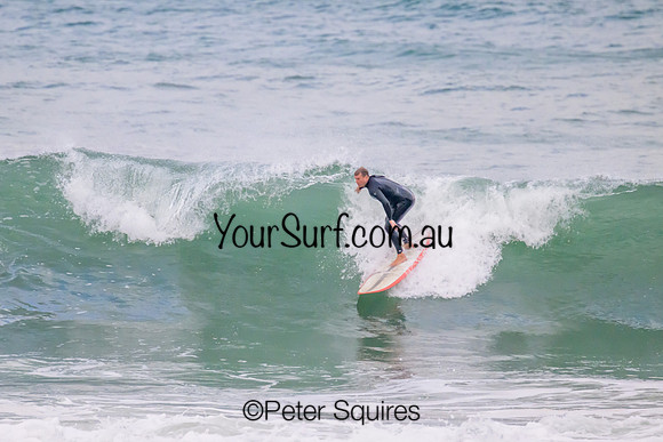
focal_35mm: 904
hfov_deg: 2.3
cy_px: 203
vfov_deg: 1.5
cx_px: 304
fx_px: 16646
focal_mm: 800
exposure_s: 1/2000
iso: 3600
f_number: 11
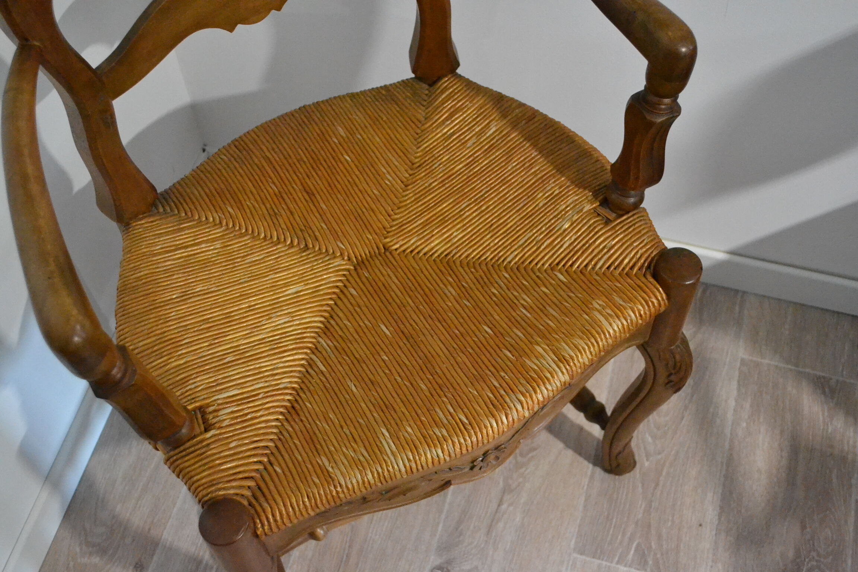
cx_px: 429
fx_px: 1001
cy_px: 286
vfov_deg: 31.9
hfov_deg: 46.4
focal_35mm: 42
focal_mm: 28
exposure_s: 1/100
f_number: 4.5
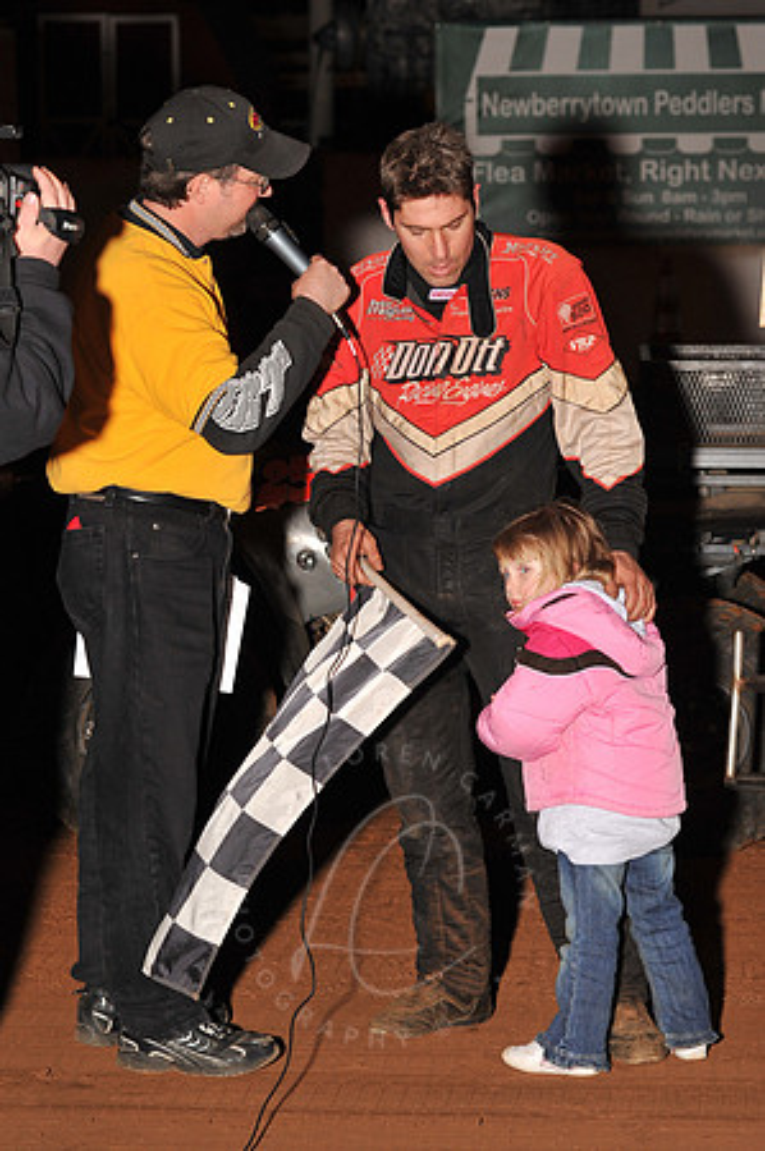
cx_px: 382
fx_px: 2939
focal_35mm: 92
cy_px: 576
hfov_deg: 14.8
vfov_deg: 22.2
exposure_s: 1/320
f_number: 6.3
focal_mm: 92
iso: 640
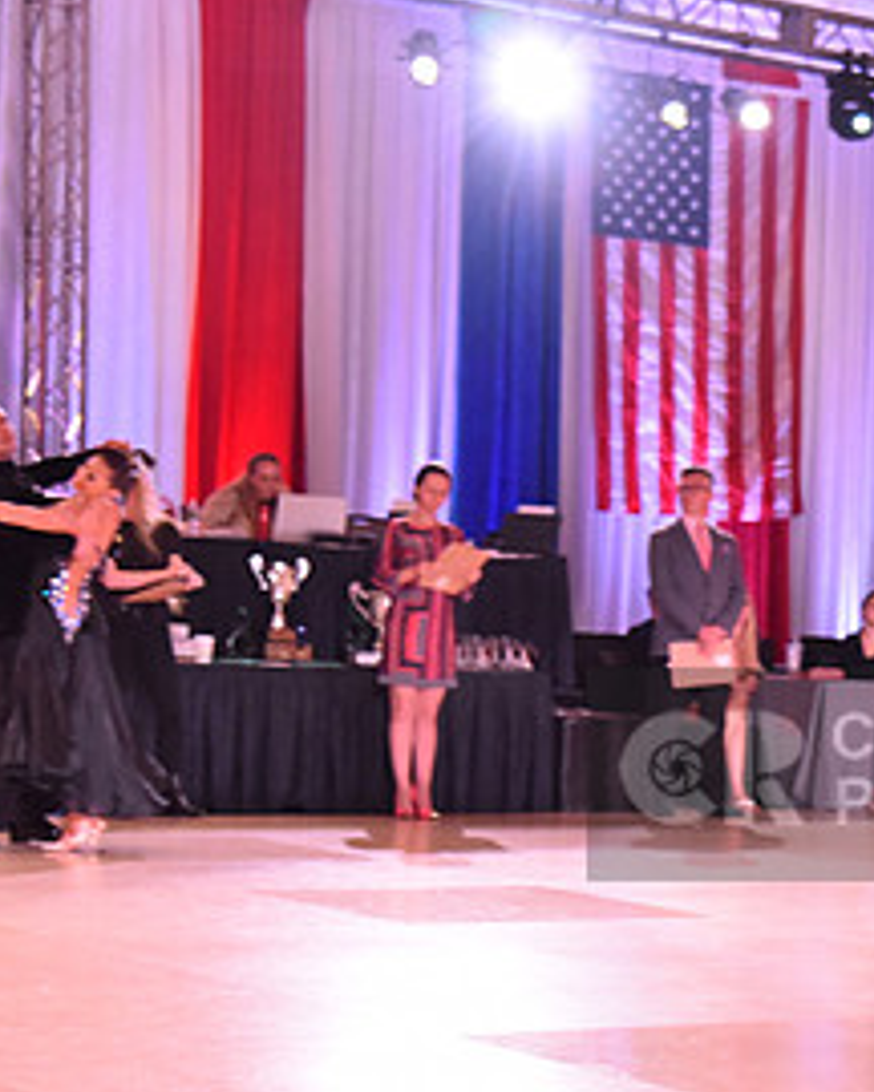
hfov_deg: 14.8
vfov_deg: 18.9
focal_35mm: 101
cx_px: 1028
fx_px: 3266
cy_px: 775
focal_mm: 50
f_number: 5
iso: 2500
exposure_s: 1/250
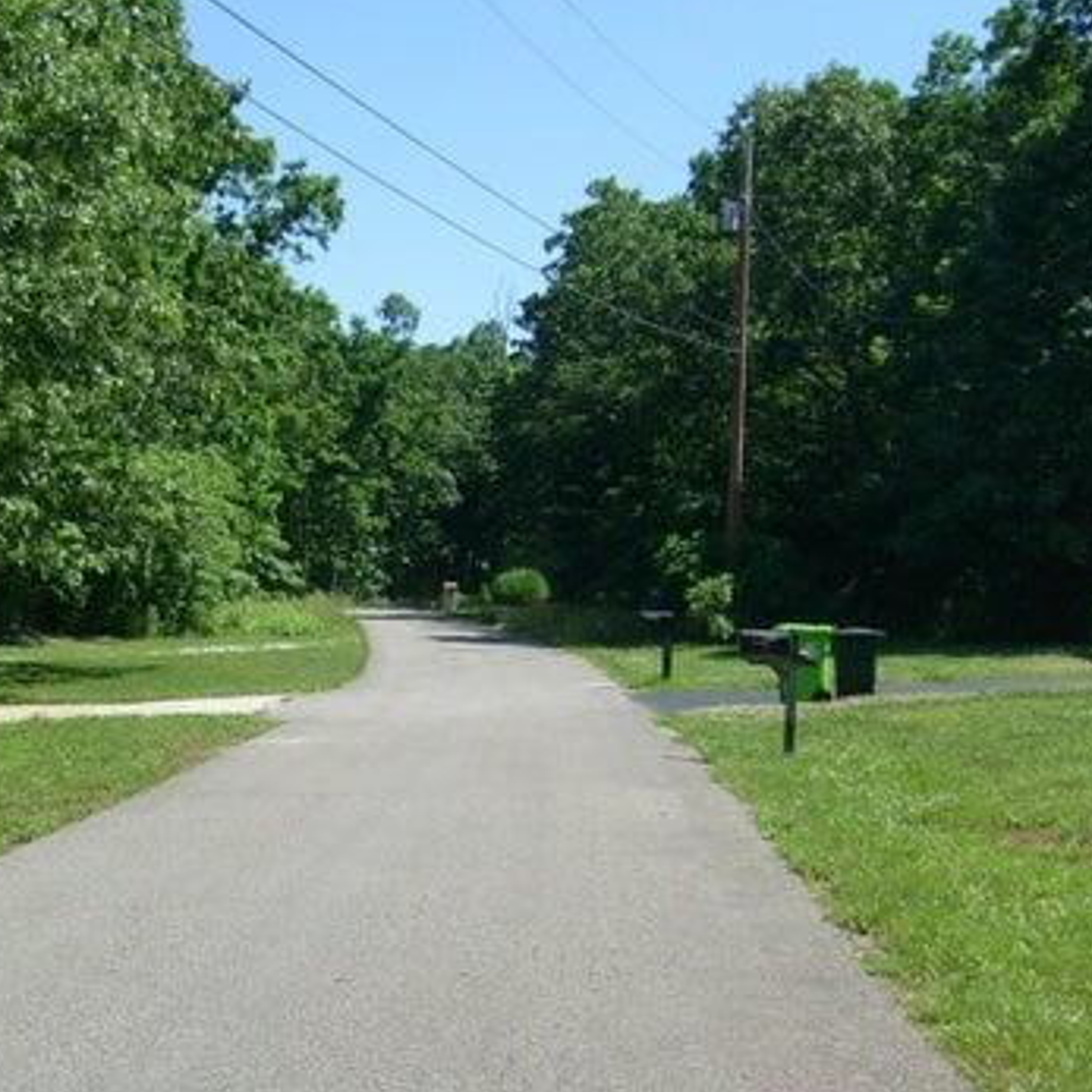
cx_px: 356
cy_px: 718
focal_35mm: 57
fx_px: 2034
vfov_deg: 29.9
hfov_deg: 29.8
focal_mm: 5.8
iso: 80
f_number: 7.1
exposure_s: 1/250
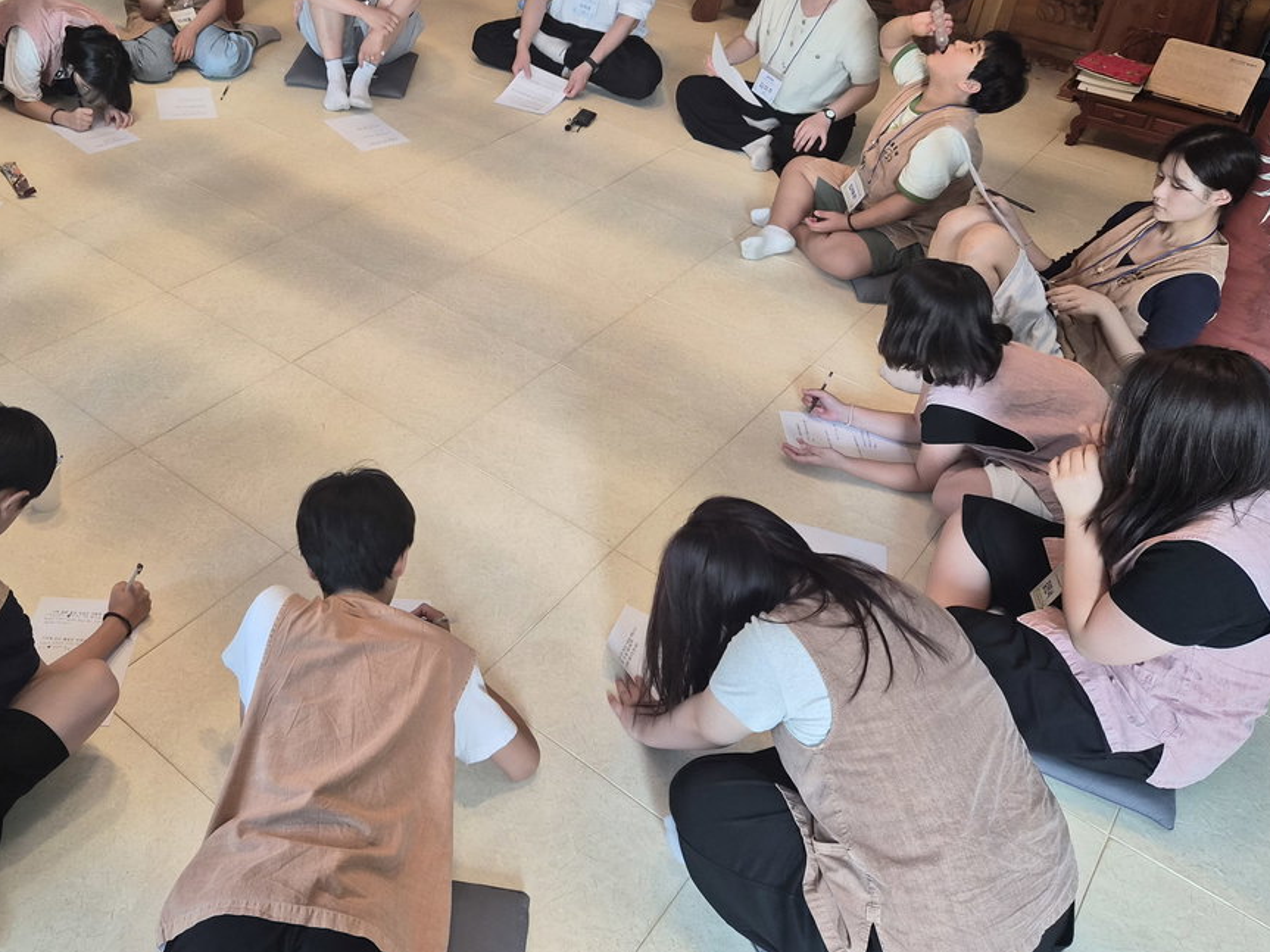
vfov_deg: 43.6
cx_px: 409
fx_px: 1174
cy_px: 330
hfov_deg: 55.5
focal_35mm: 32
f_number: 1.8
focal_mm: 5.4
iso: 320
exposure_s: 1/120
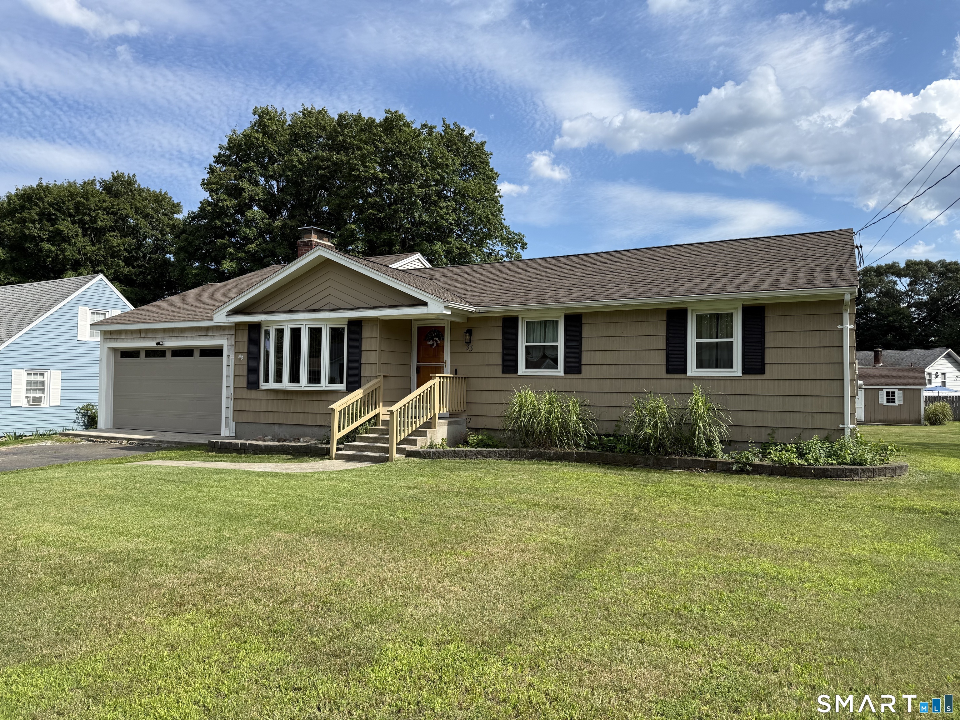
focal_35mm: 24
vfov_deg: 56.8
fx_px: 666
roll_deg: -0.2
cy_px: 360
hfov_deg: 71.6
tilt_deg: +1.7
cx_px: 480
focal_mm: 6.76
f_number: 1.78
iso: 80
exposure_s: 1/3953
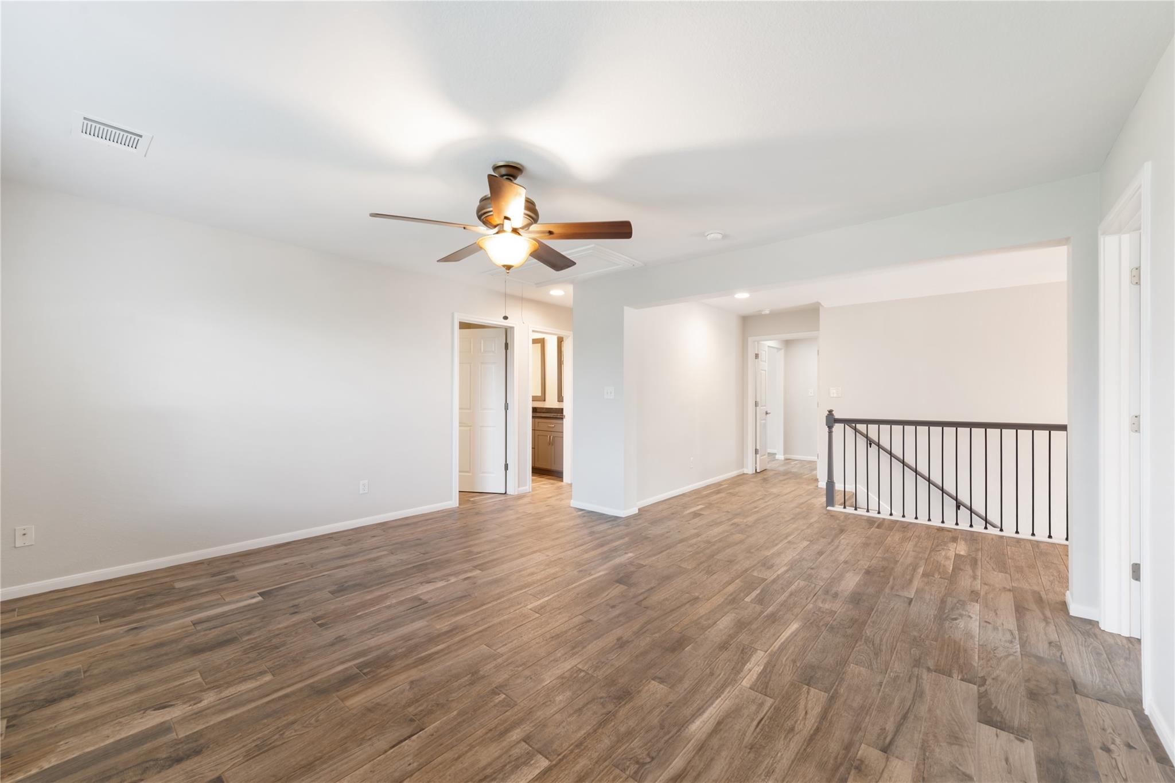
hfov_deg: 104.2
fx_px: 457
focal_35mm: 14
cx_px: 588
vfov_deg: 81.2
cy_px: 392
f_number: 8
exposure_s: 2
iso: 400
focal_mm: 14
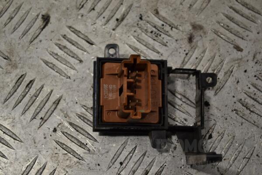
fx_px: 600
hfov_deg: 24.6
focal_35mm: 82
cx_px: 131
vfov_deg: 16.6
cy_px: 88
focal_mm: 55
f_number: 5.6
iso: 360
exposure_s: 1/125
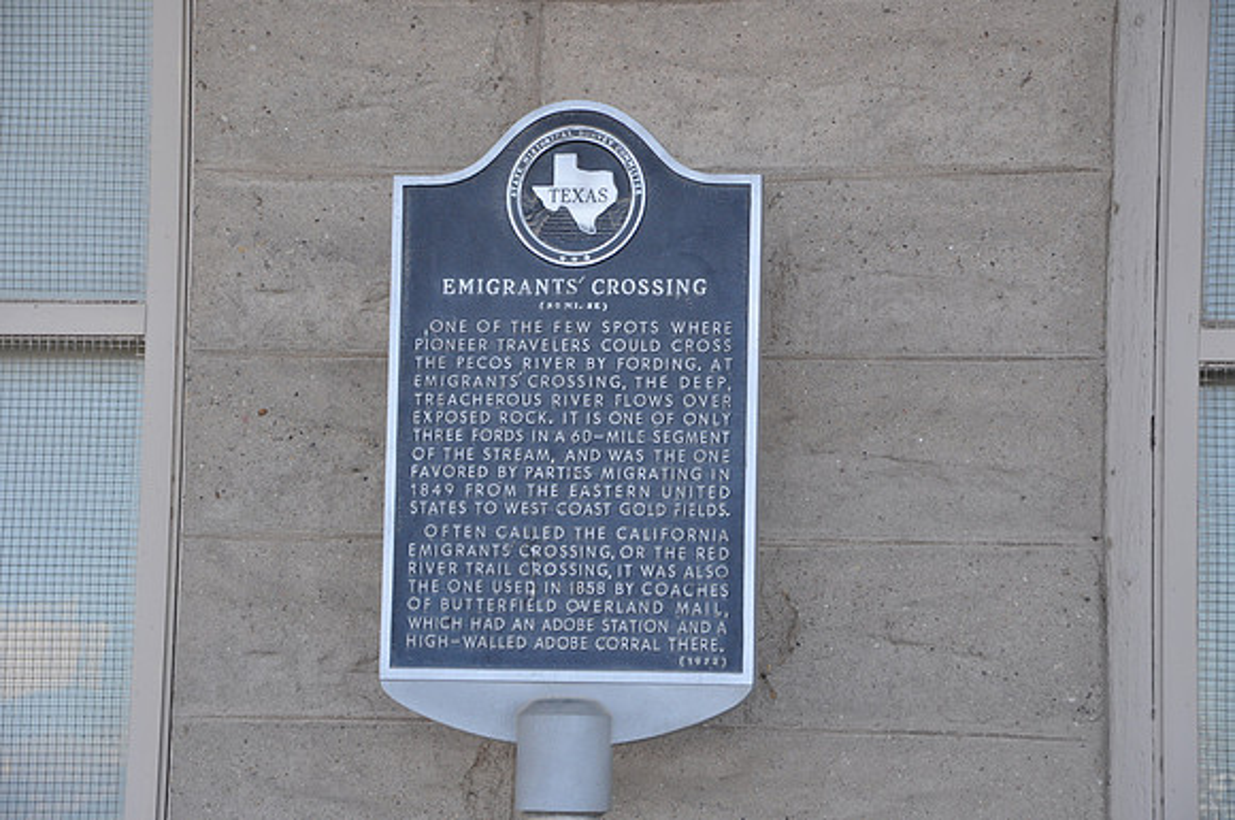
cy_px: 410
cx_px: 618
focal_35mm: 105
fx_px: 3597
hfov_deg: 19.5
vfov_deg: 13.0
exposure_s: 1/80
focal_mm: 70
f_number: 5.3
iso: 400
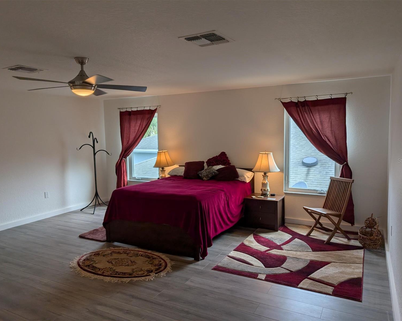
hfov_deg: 68.1
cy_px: 160
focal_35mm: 25
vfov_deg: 56.8
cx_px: 209
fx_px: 297
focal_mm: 6.9
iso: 21
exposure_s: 1/549
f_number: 1.68
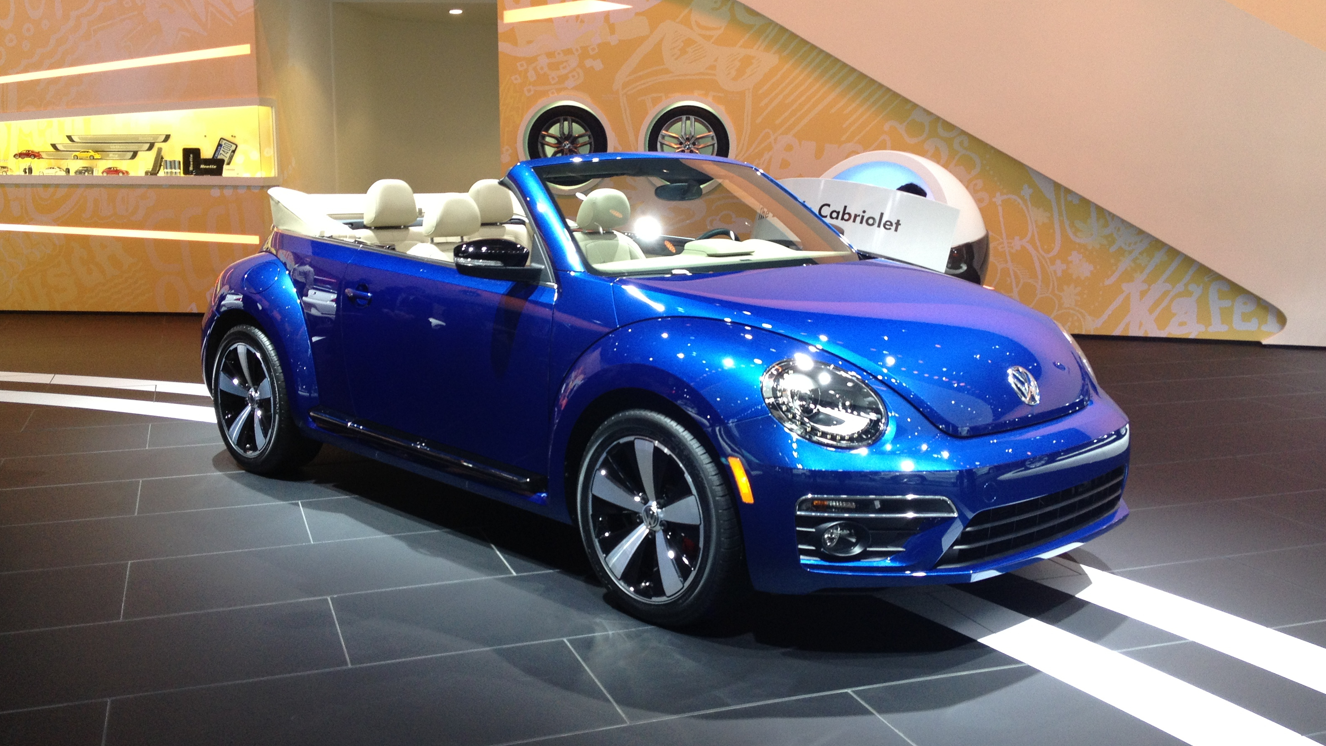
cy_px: 351
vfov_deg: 30.4
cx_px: 666
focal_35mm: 39
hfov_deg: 51.6
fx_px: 1371
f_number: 2.4
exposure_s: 1/120
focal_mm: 4.28
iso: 80
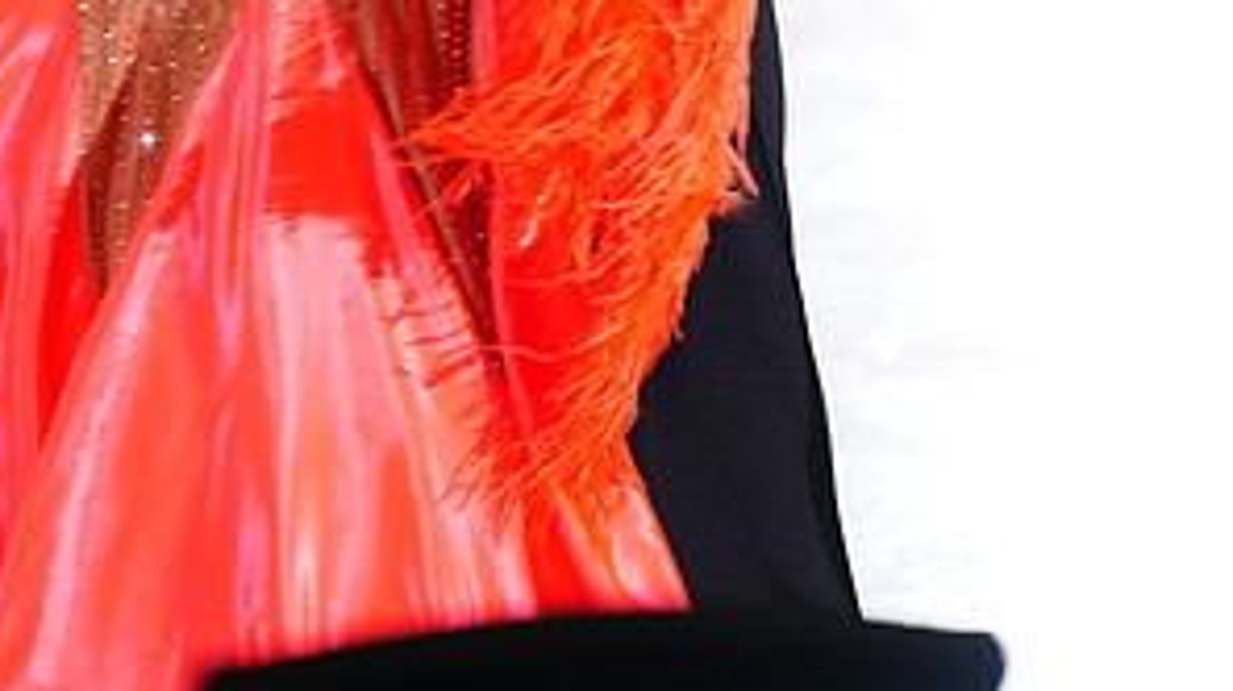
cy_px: -391
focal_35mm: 411
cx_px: 477
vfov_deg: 2.9
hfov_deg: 5.3
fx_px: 13428
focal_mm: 200
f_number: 2.8
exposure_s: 1/320
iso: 2500
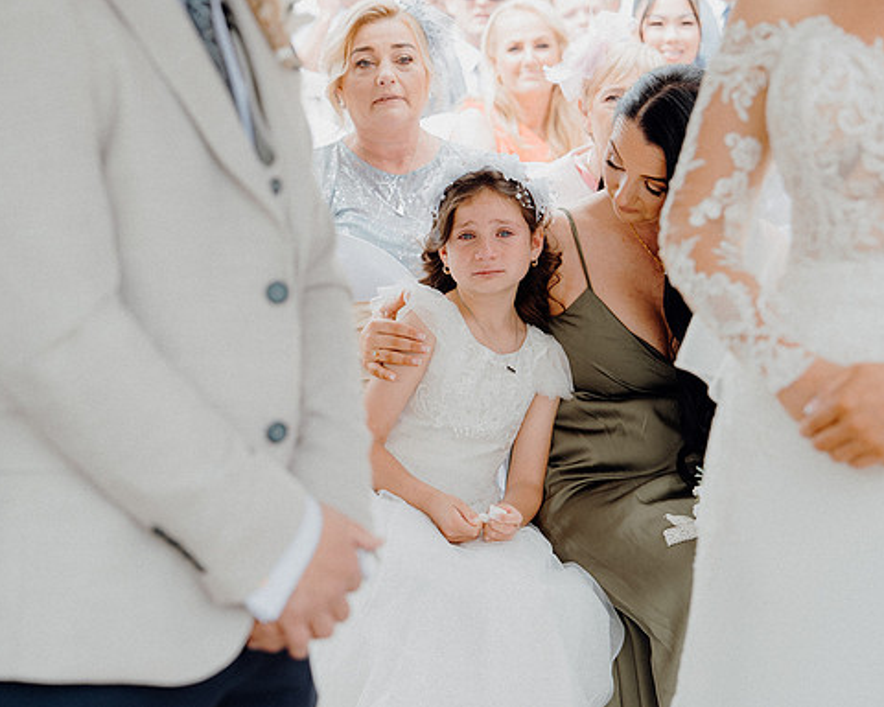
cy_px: 354
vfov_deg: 13.0
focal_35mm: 119
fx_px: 3113
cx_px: 464
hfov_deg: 16.2
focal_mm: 70
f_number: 3.5
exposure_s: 1/200
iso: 125
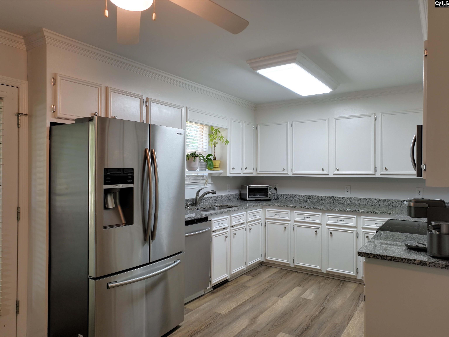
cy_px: 168
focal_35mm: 24
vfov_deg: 56.8
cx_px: 224
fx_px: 311
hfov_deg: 71.6
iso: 110
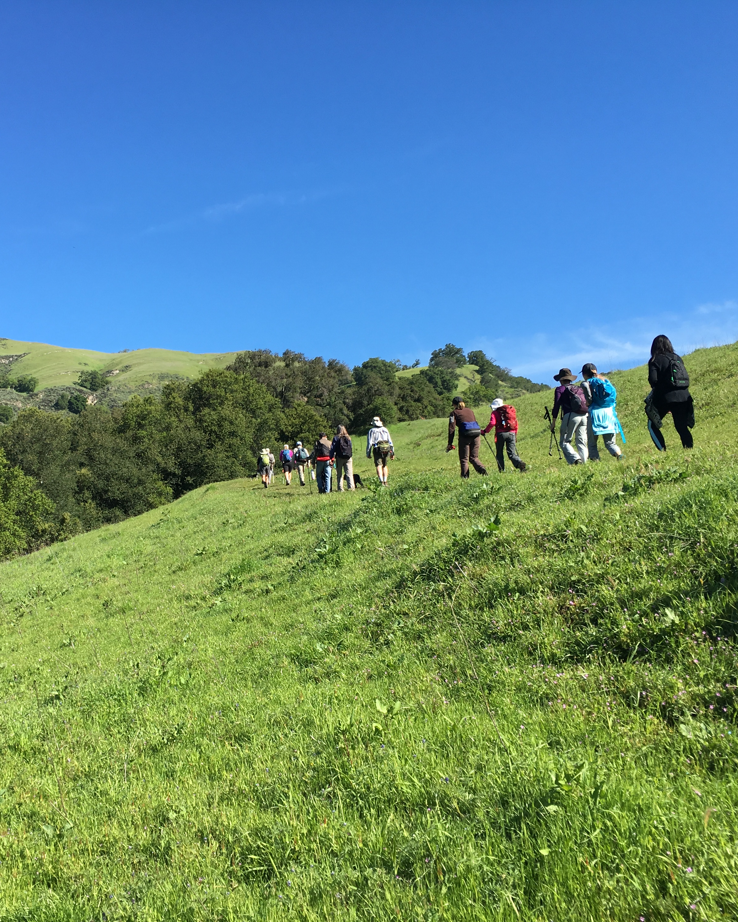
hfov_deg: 38.6
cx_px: 227
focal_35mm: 38
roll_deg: +2.2
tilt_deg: +9.7
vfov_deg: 47.9
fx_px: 1037
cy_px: 464
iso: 25
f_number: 2.2
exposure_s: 1/894
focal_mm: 4.15
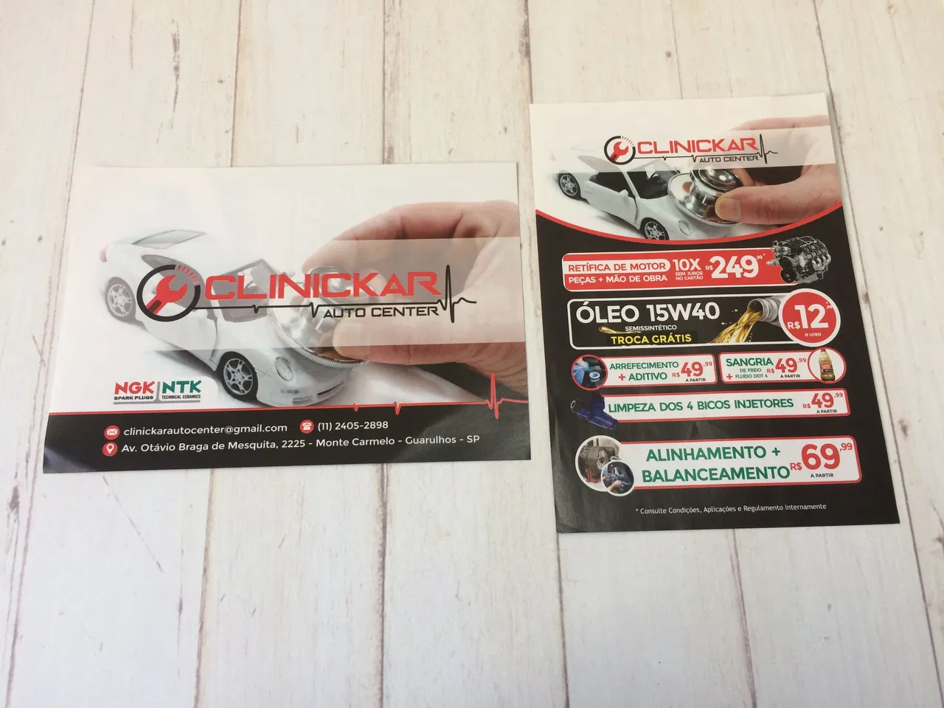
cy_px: 354
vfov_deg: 48.2
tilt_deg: -74.0
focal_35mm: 29
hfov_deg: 61.7
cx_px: 472
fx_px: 791
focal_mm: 4.15
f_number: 2.2
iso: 50
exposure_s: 1/30
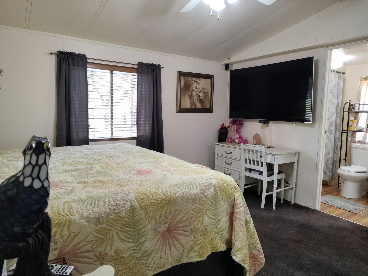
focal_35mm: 24
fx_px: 255
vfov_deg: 56.8
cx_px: 184
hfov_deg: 71.6
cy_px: 138
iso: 400
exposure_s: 1/109
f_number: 1.8
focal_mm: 5.56
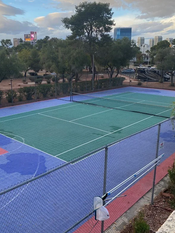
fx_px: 229
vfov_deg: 53.6
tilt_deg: -7.5
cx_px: 71
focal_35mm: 34
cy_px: 95
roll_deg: +0.3
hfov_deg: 41.6
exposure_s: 1/255
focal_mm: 4.25
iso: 32
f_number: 1.8
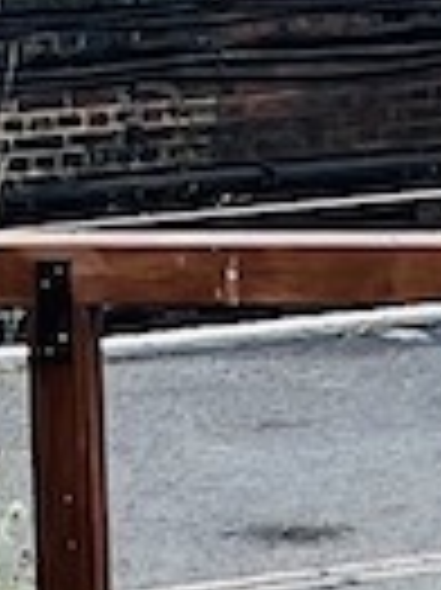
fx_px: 4271
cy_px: -68
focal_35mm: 251
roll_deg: +1.0
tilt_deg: -7.2
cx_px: 508
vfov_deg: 7.8
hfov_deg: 5.9
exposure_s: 1/853
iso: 50
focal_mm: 5.7
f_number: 1.5
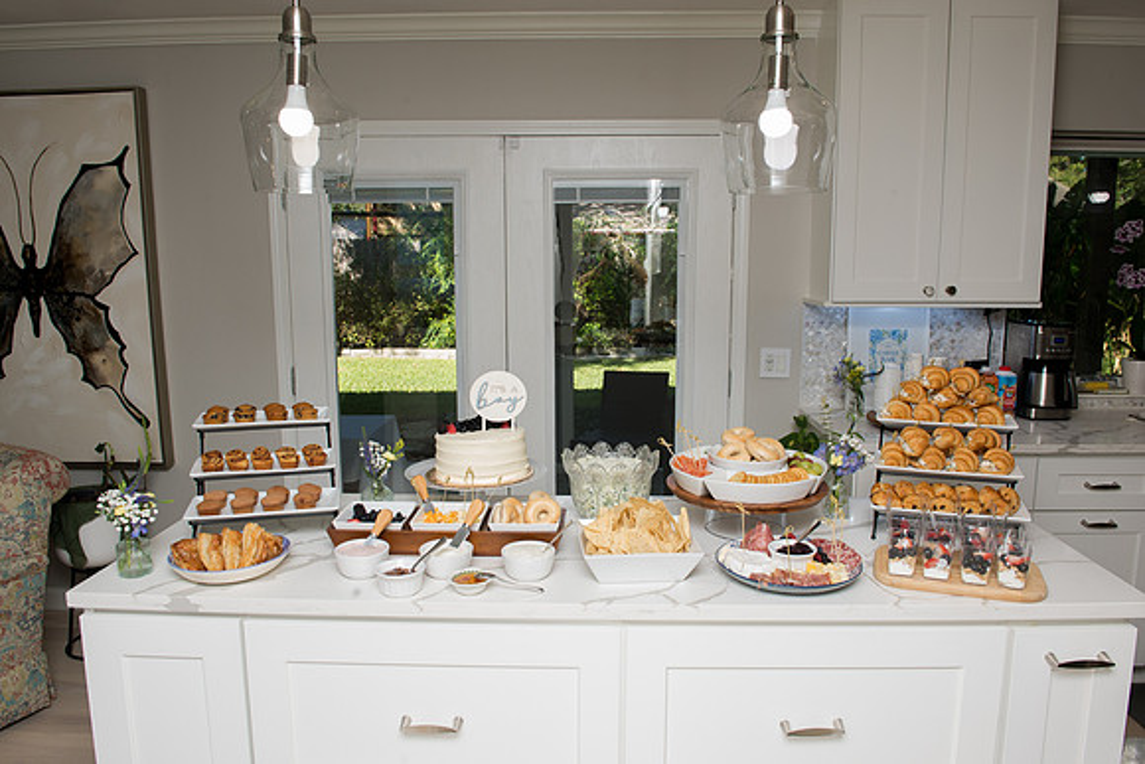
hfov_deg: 71.1
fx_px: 801
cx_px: 591
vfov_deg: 51.0
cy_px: 380
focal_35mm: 25
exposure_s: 1/160
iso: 500
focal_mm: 24
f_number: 9
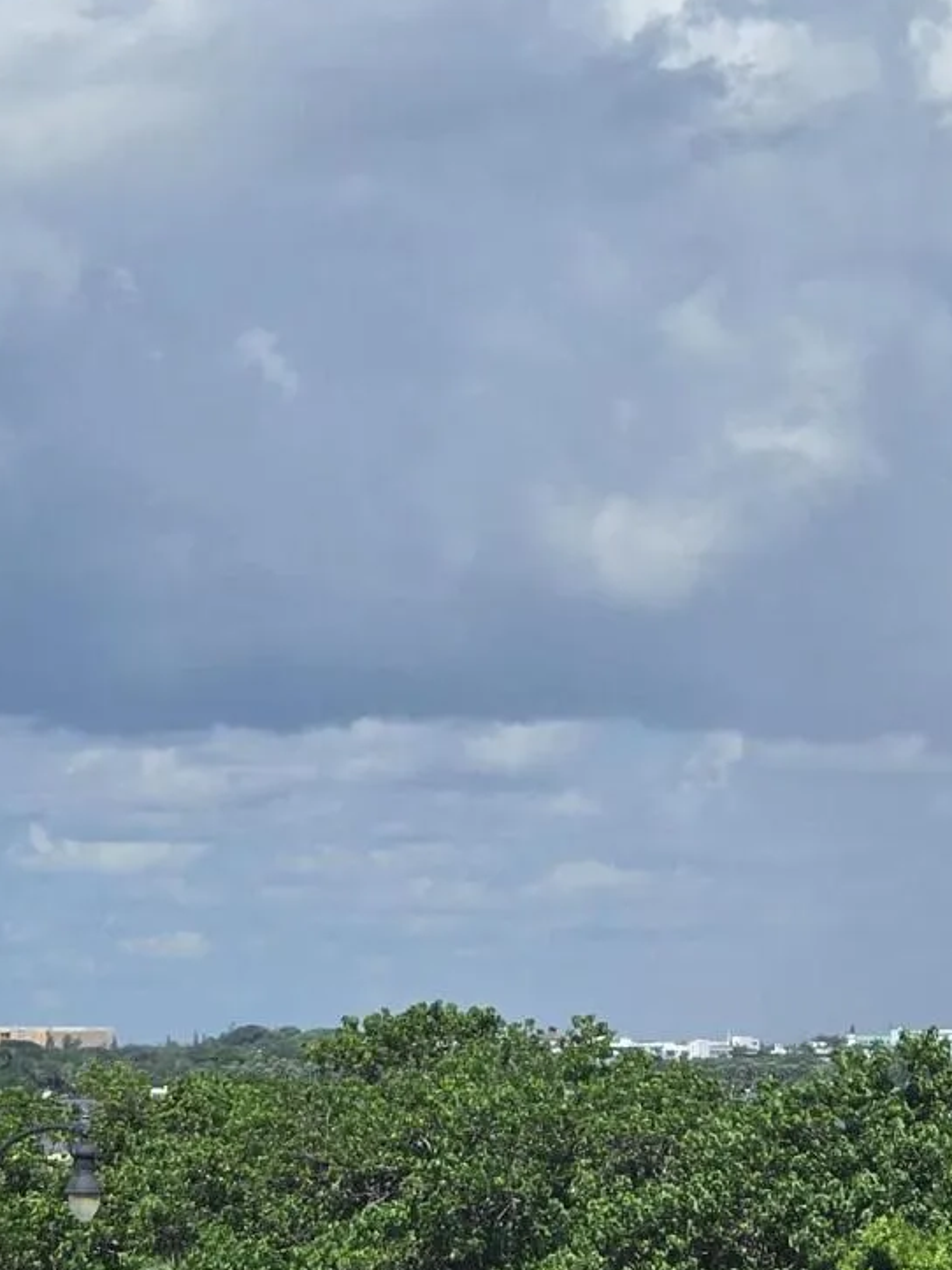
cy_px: 776
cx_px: 641
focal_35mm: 191
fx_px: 7006
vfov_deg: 10.4
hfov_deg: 7.8
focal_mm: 7
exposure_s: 1/1737
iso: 25
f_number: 2.4
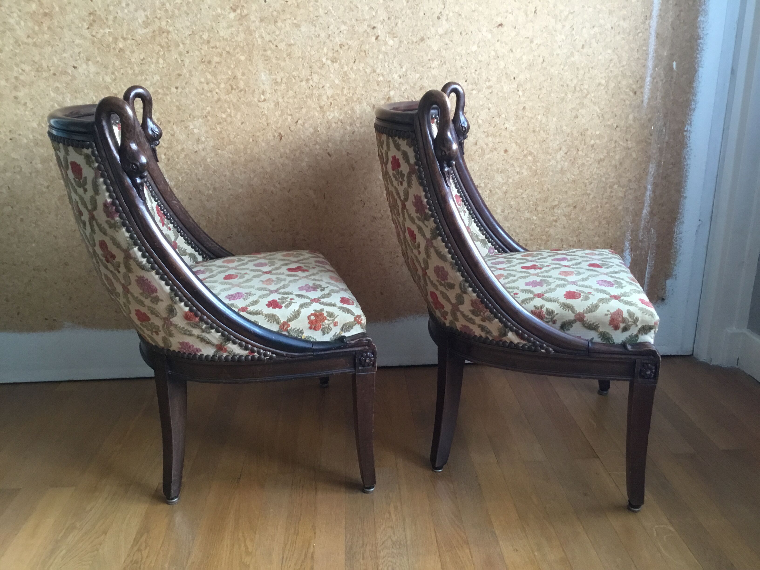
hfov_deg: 58.4
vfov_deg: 45.4
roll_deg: +0.5
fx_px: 681
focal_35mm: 31
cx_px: 380
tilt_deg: -16.7
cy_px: 285
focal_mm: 3.3
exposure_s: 1/33
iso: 160
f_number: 2.4
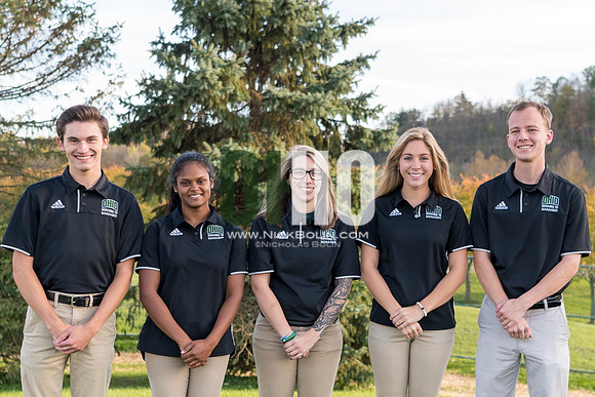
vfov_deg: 23.9
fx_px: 936
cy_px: 224
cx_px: 329
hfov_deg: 35.2
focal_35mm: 57
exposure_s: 1/1000
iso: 320
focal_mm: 32
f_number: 2.8
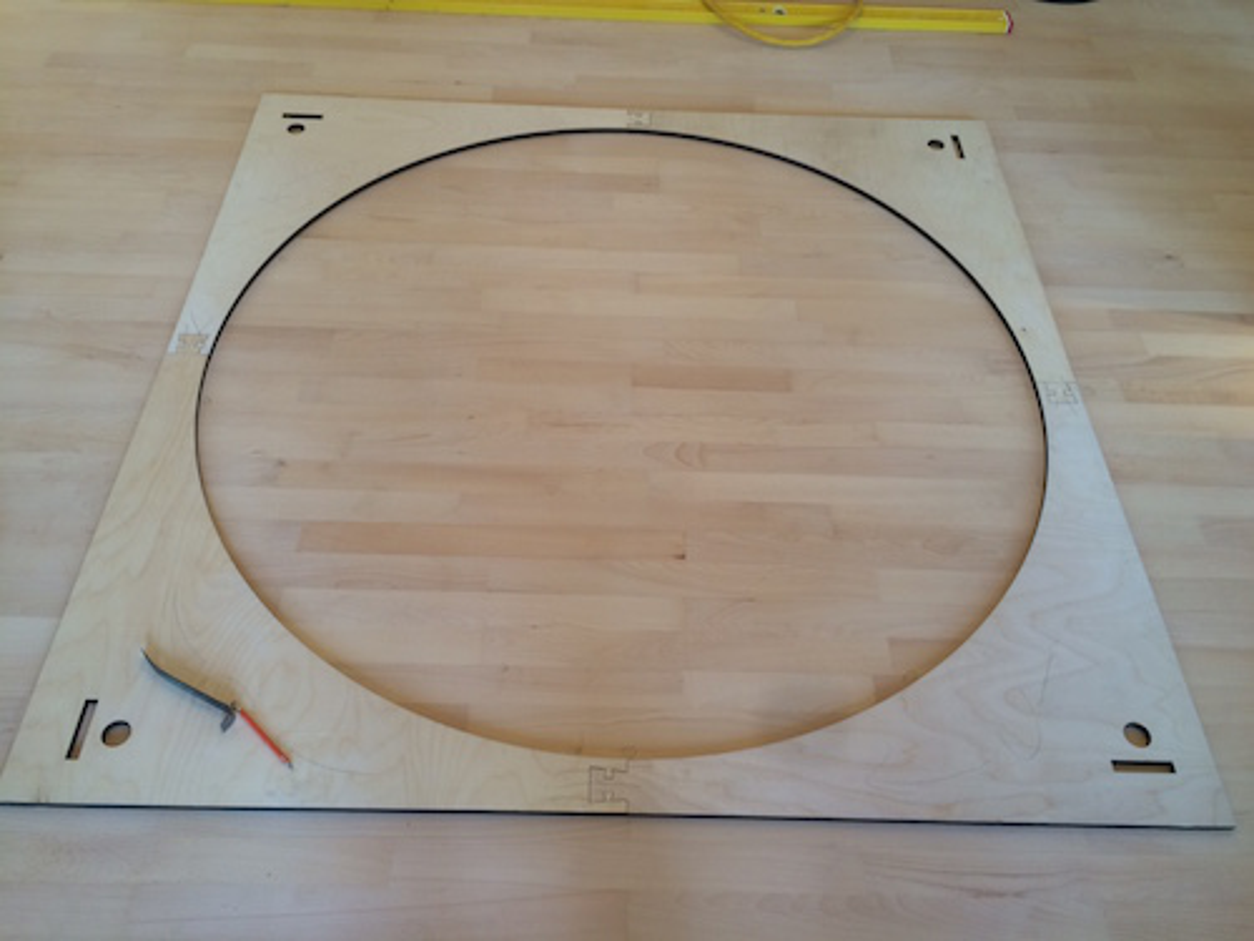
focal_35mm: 29
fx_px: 1051
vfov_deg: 48.2
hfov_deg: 61.7
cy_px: 470
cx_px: 627
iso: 40
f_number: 2.2
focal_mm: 4.15
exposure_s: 1/30
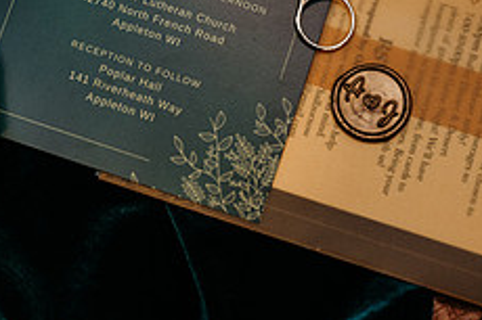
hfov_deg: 18.4
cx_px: 159
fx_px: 1485
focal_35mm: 111
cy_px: -14
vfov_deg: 12.2
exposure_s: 1/200
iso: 800
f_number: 3.5
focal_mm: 44
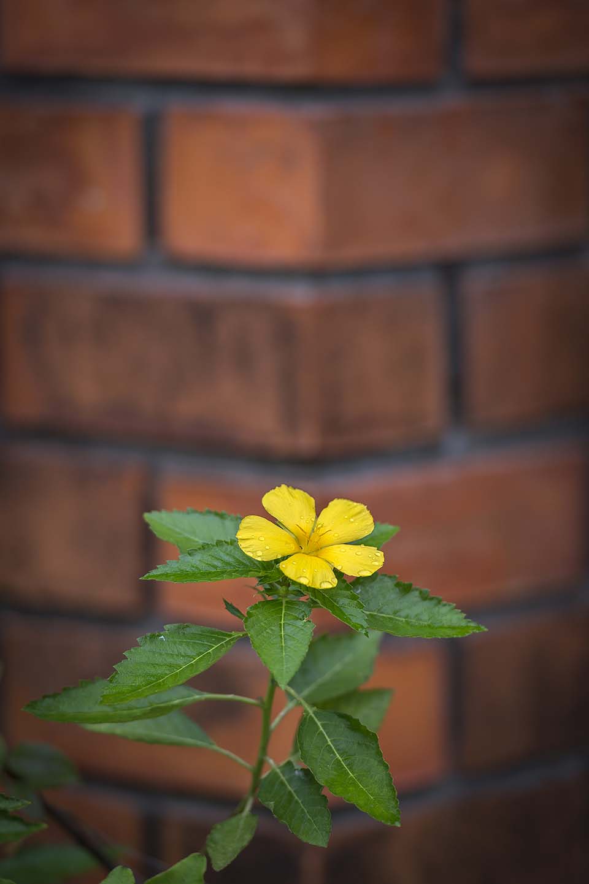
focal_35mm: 200
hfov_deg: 6.9
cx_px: 294
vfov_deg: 10.3
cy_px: 442
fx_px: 4913
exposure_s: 1/800
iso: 200
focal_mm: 200
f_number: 4
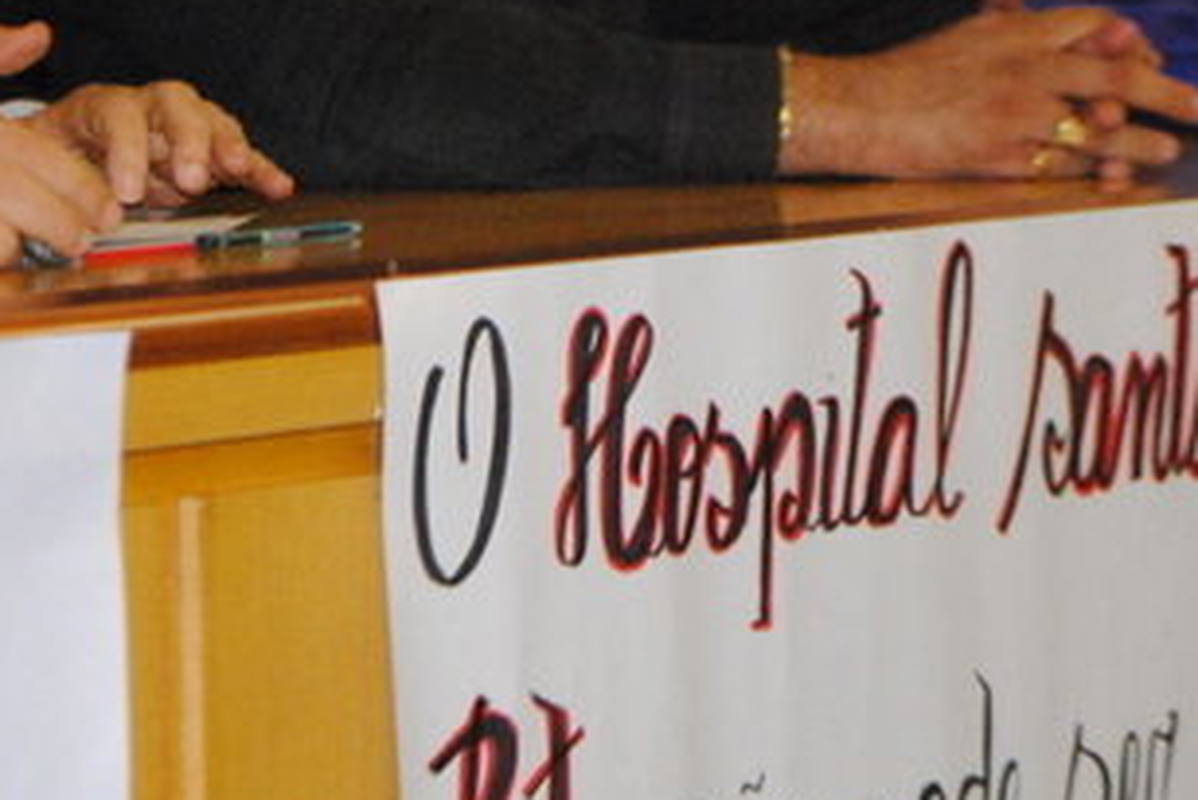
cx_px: 460
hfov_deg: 9.6
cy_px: -70
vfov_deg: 6.4
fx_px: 7168
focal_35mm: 215
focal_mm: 55
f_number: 5.6
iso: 1600
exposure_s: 1/30
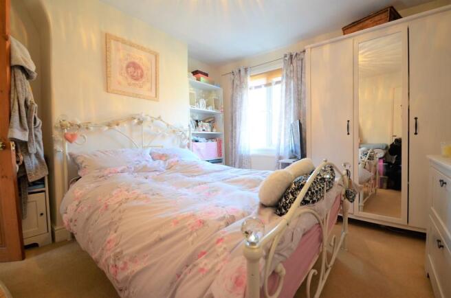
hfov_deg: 100.5
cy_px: 149
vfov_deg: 77.0
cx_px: 226
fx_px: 187
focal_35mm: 15
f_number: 4
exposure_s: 1/50
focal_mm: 10
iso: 800
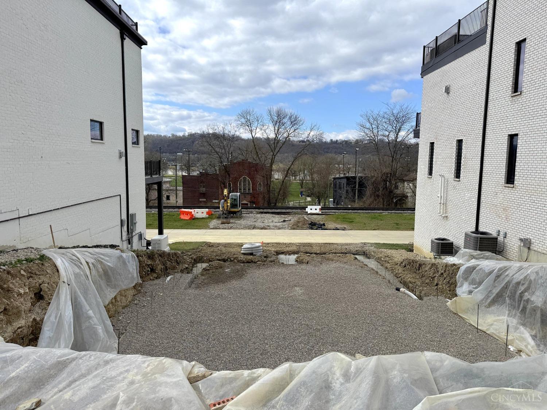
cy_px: 205
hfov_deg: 71.6
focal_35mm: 24
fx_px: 379
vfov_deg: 56.8
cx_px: 274
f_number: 1.78
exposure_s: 1/6410
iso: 80
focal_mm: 6.76
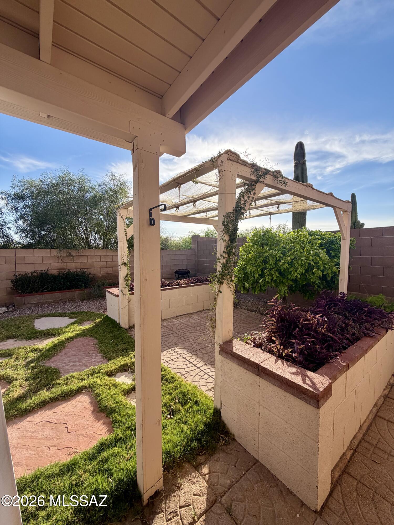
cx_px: 197
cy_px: 262
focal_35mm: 14
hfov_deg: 85.7
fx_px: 212
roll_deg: +1.0
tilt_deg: -2.5
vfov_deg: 102.1
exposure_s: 1/770
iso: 25
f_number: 2.2
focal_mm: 2.22
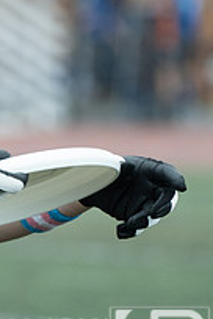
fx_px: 8049
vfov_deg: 2.3
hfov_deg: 1.5
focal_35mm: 907
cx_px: -147
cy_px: -5
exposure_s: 1/1000
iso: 320
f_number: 2.8
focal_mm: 140
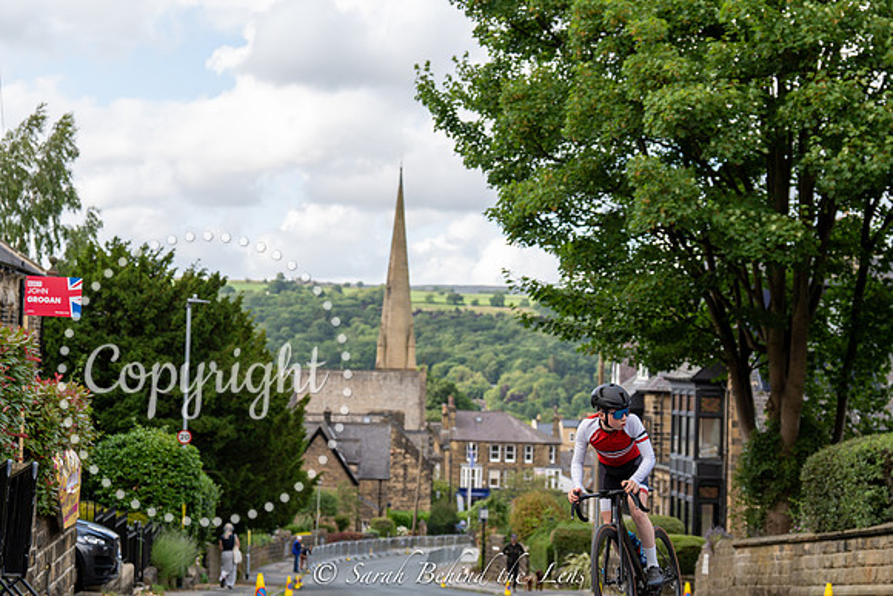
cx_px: 446
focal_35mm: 70
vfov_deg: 19.5
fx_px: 1737
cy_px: 298
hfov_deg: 28.8
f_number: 3.5
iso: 160
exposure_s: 1/800
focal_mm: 70
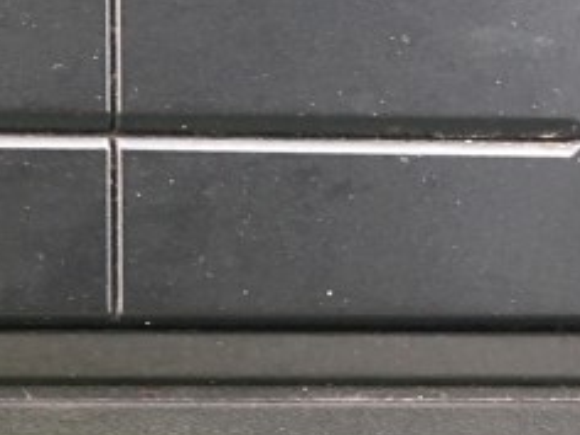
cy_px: 462
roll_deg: -1.3
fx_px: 2111
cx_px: 98
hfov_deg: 15.5
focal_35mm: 126
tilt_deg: -17.0
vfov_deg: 11.6
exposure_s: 1/30
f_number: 2.2
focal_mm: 4.15
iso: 100
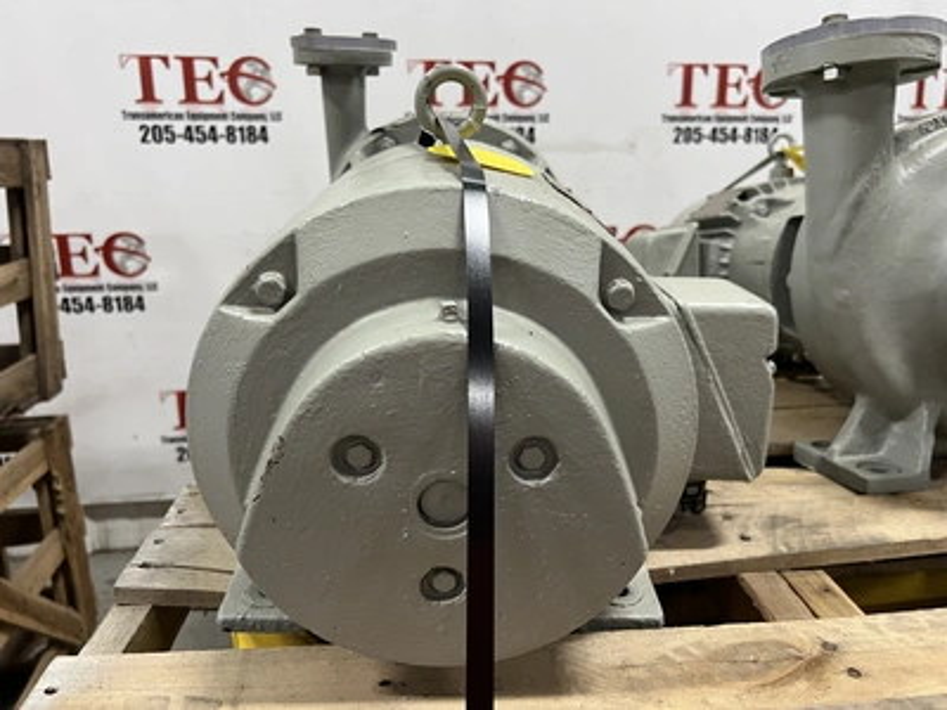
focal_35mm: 26
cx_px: 474
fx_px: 711
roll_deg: +0.9
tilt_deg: -15.0
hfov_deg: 67.3
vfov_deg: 53.1
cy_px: 355
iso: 200
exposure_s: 1/60
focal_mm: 5.7
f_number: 1.5
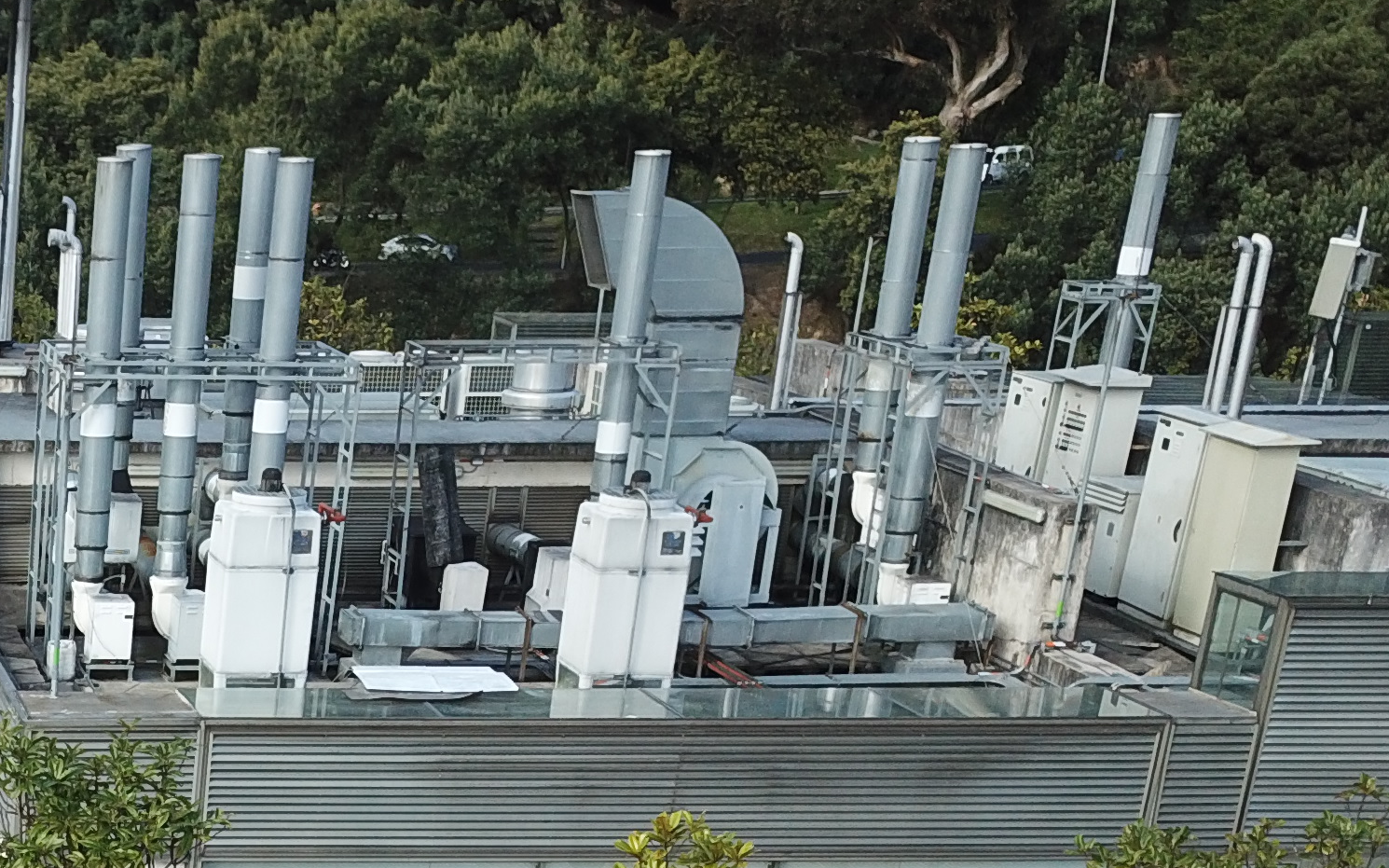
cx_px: -336
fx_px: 2801
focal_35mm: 74
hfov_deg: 24.8
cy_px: 1300
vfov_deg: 16.1
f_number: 2.2
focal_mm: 4.73
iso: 100
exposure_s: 1/455
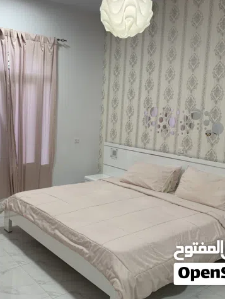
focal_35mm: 35
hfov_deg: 40.3
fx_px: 303
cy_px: 149
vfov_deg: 52.6
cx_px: 79
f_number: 1.8
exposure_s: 1/50
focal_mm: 4.25
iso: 64
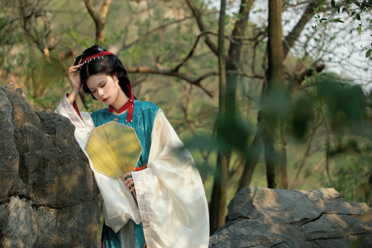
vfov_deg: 19.7
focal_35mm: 69
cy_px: 124
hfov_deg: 29.2
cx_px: 186
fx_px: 713
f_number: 2.8
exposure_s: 1/800
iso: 200
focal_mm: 70
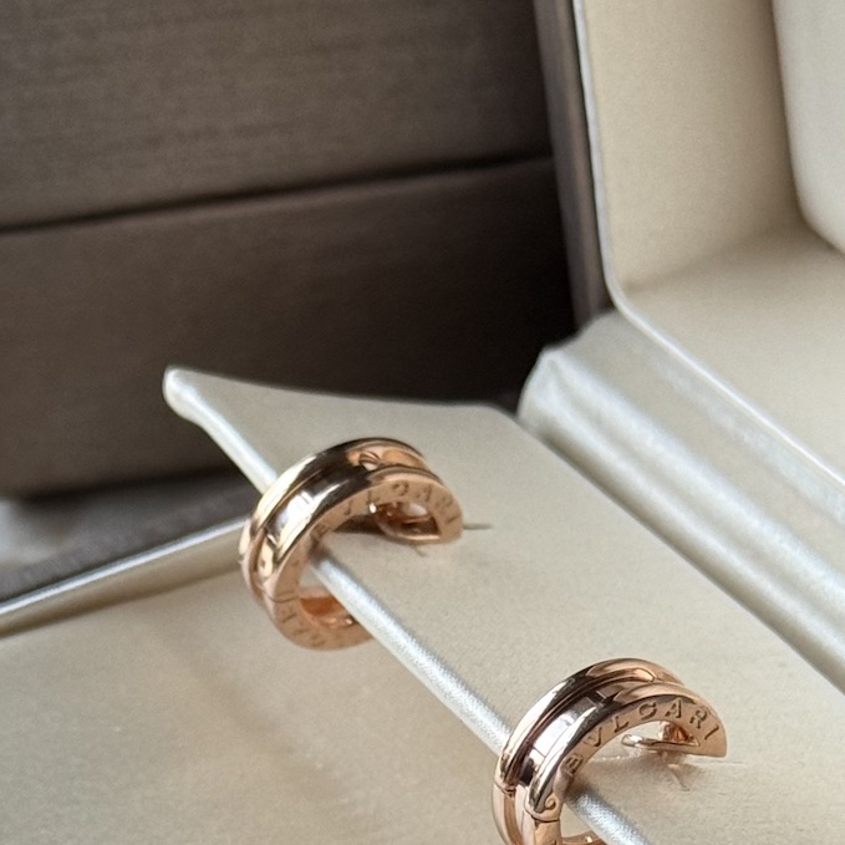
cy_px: 585
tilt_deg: -37.7
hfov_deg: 17.4
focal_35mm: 100
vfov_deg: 17.3
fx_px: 2762
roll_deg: +0.5
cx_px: 497
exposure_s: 1/60
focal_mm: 6.76
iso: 125
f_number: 1.78
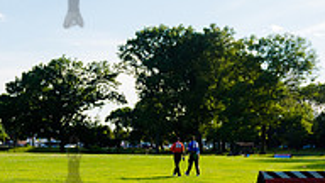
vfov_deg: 15.7
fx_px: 655
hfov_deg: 27.4
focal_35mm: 76
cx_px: 73
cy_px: 162
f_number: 2.8
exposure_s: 1/2000
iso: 200
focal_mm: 24
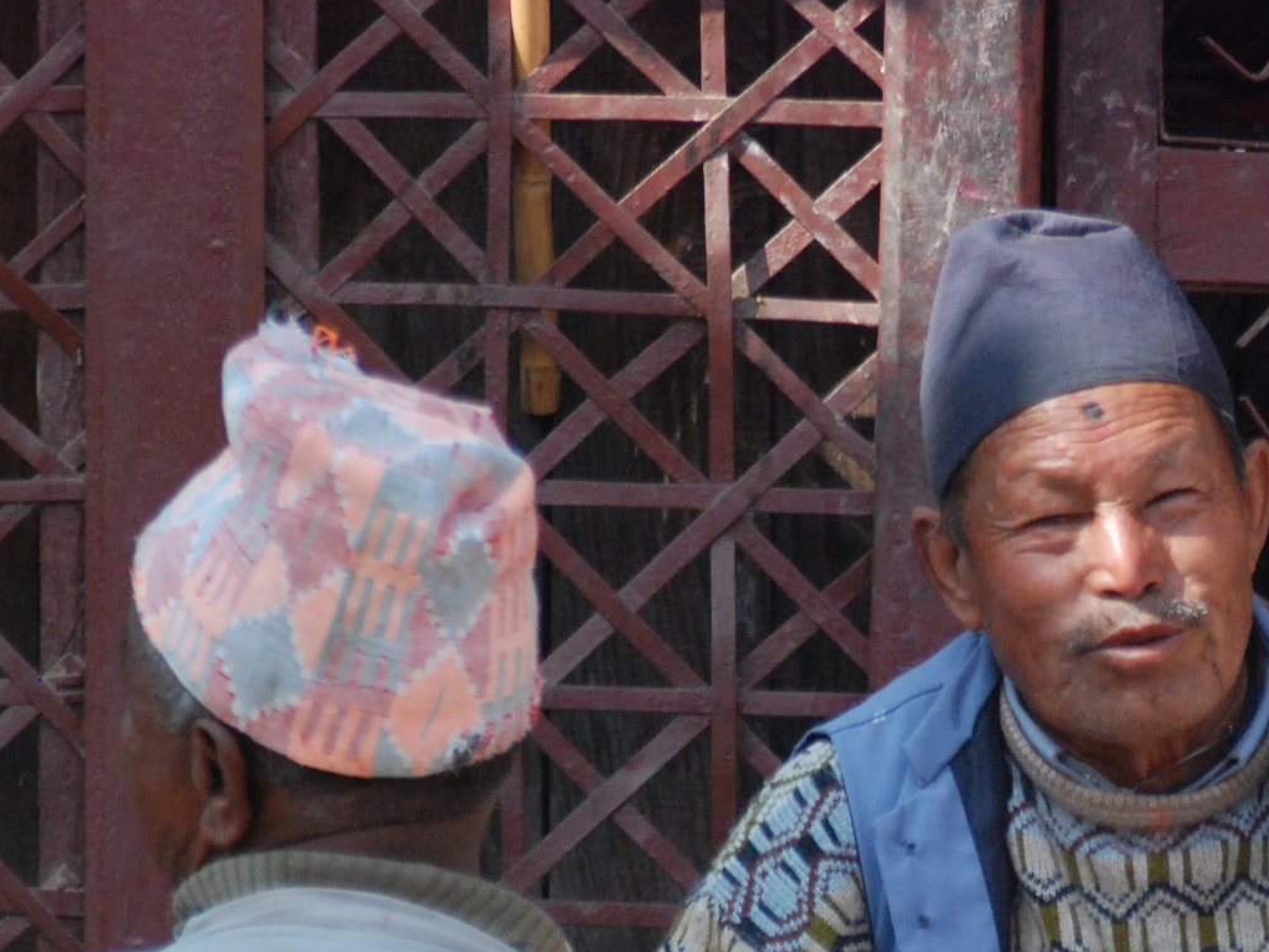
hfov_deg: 5.5
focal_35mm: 363
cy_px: 837
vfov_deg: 4.1
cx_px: 1042
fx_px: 13309
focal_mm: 125
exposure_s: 1/800
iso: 1000
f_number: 7.1
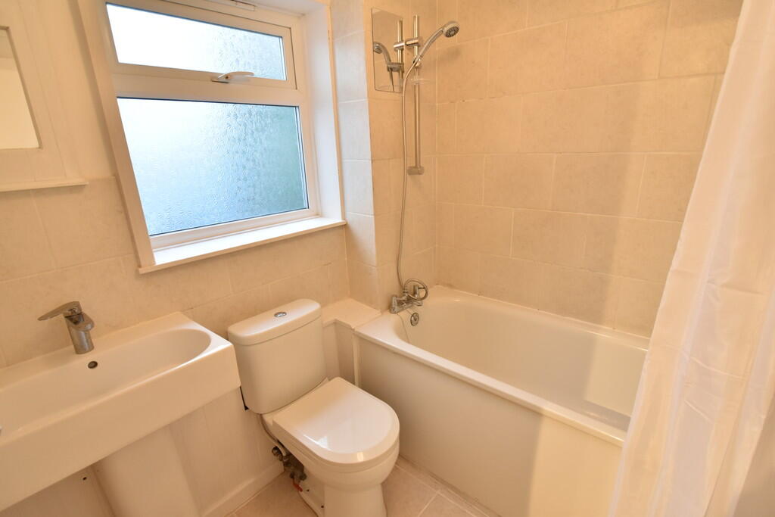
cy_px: 258
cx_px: 388
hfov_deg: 95.0
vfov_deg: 72.1
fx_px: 355
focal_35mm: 16
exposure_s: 1/50
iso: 500
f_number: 3.5
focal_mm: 11
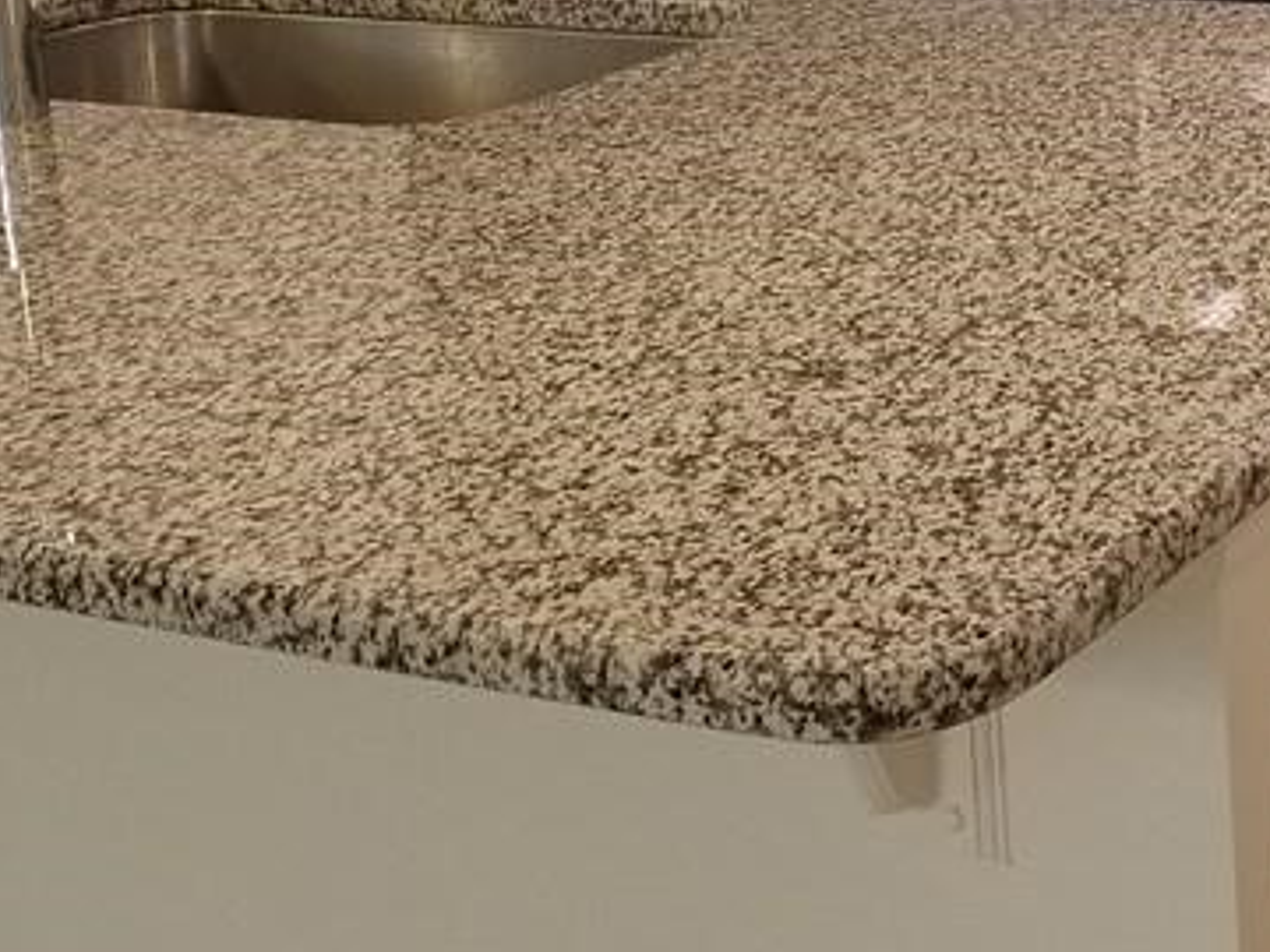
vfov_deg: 18.7
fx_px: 2715
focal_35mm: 74
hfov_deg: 24.1
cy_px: -229
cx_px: 1489
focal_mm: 4.3
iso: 100
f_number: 1.7
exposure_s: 1/60
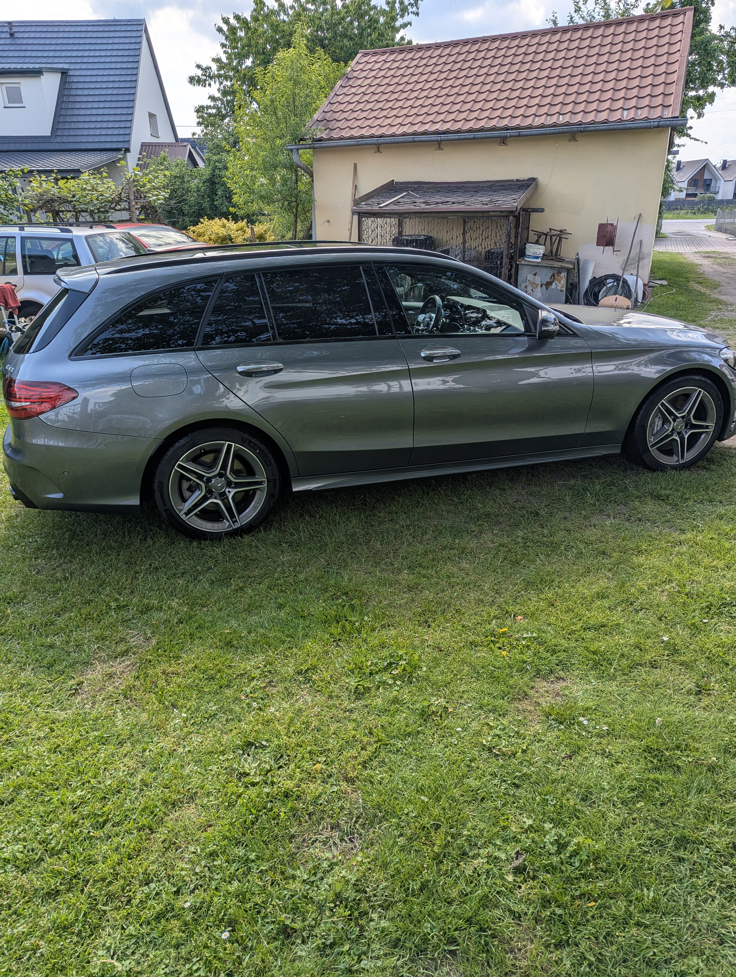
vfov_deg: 71.5
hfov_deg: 56.9
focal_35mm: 24
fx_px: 679
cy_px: 488
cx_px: 368
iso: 33
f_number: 1.85
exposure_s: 1/1029
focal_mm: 6.81
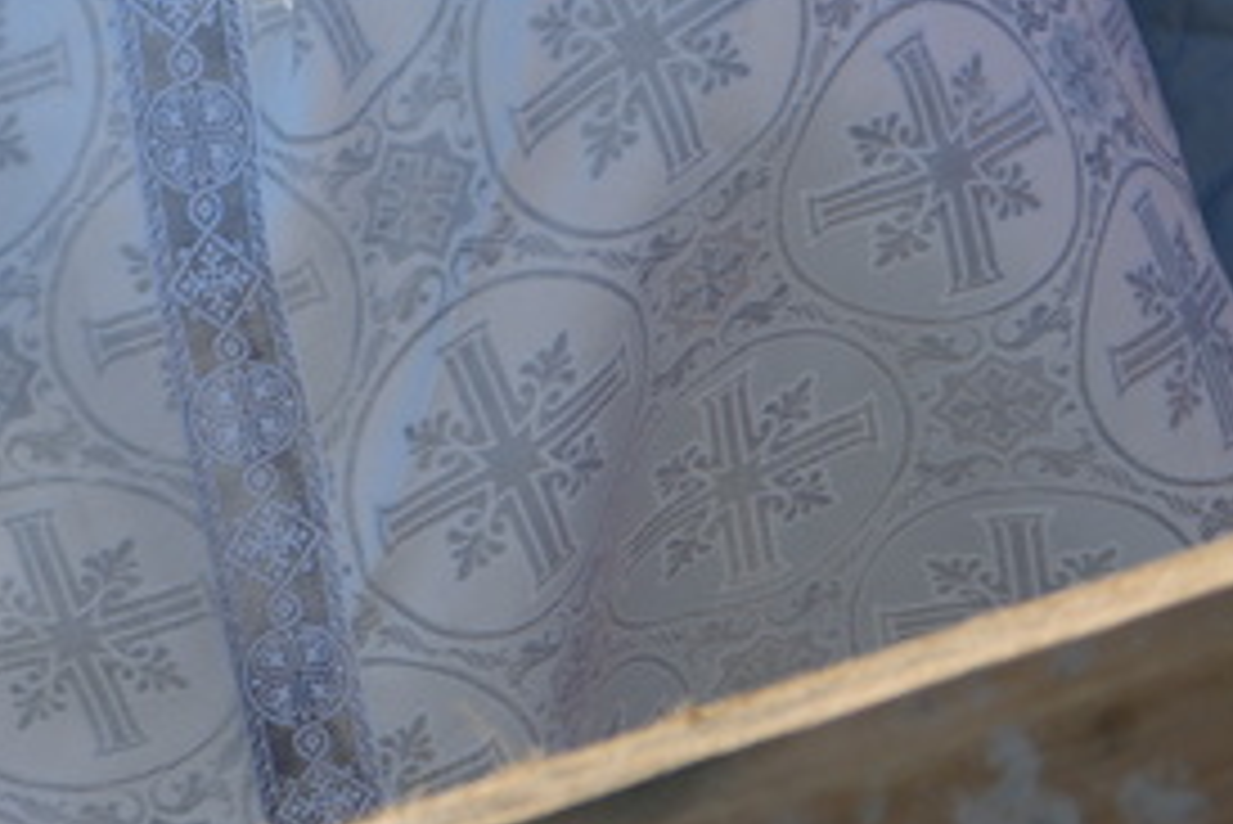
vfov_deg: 6.2
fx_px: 7504
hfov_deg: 9.3
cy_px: -511
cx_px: -162
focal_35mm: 219
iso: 100
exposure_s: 1/500
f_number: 5.6
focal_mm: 60
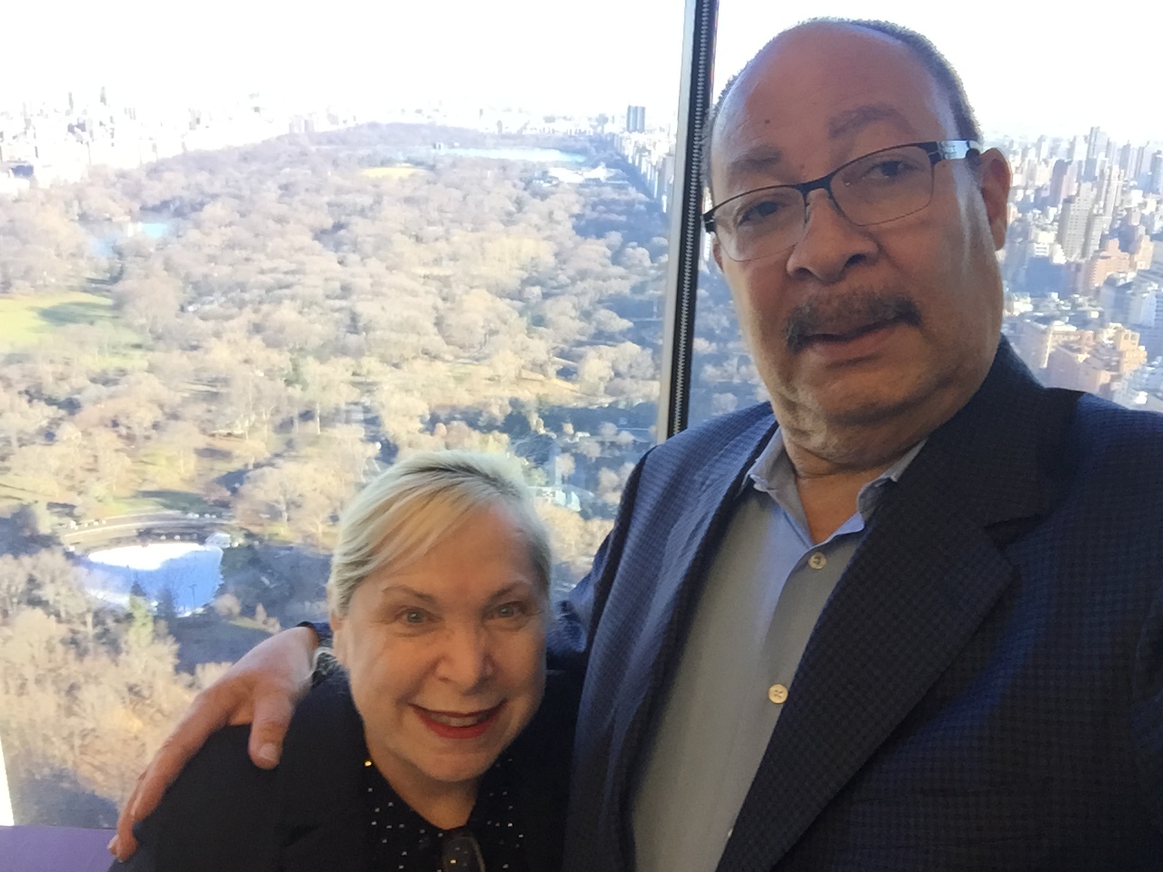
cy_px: 436
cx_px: 582
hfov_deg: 58.4
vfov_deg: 45.4
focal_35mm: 31
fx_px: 1042
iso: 50
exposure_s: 1/30
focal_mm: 2.65
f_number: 2.2
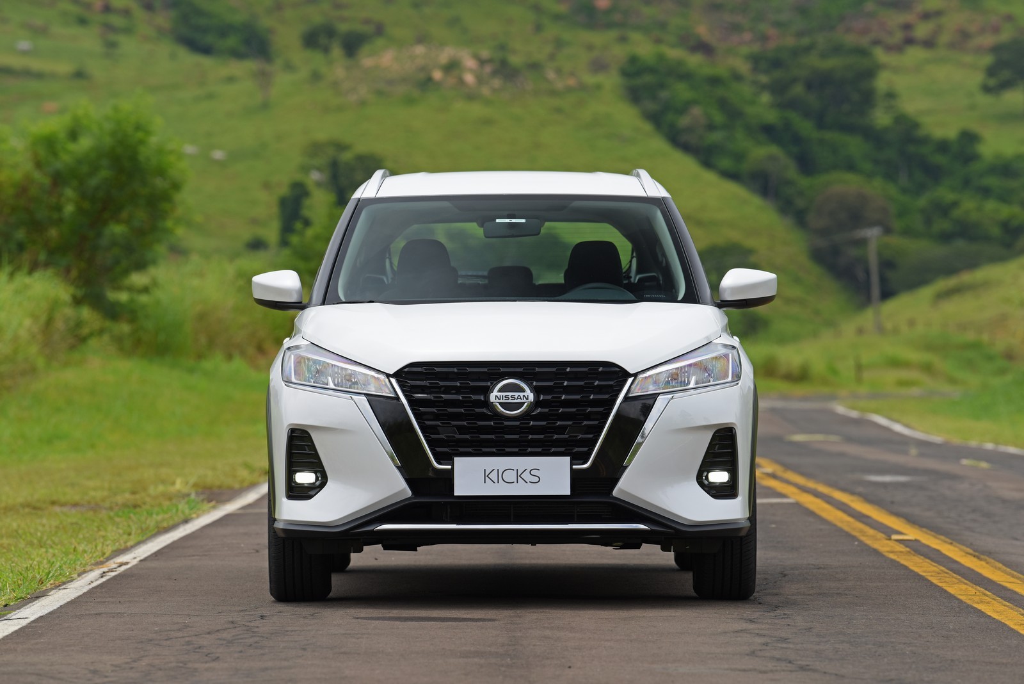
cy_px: 342
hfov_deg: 10.3
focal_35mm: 200
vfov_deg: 6.9
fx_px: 5691
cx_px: 512
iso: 250
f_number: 5.6
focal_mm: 200
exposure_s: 1/500
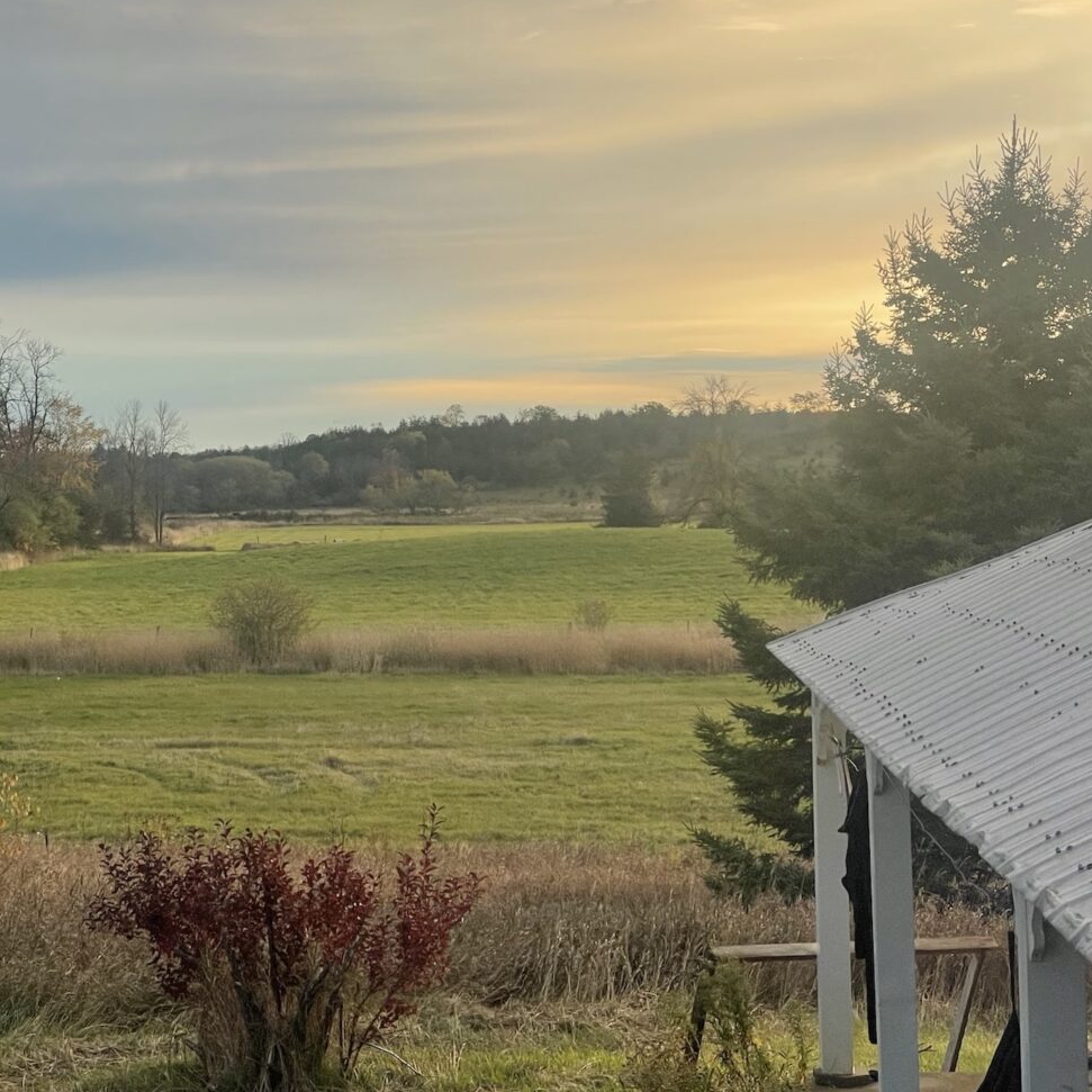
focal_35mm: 71
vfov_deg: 24.3
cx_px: 377
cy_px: 501
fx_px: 2534
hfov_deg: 24.2
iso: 25
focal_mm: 6
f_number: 2
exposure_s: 1/335
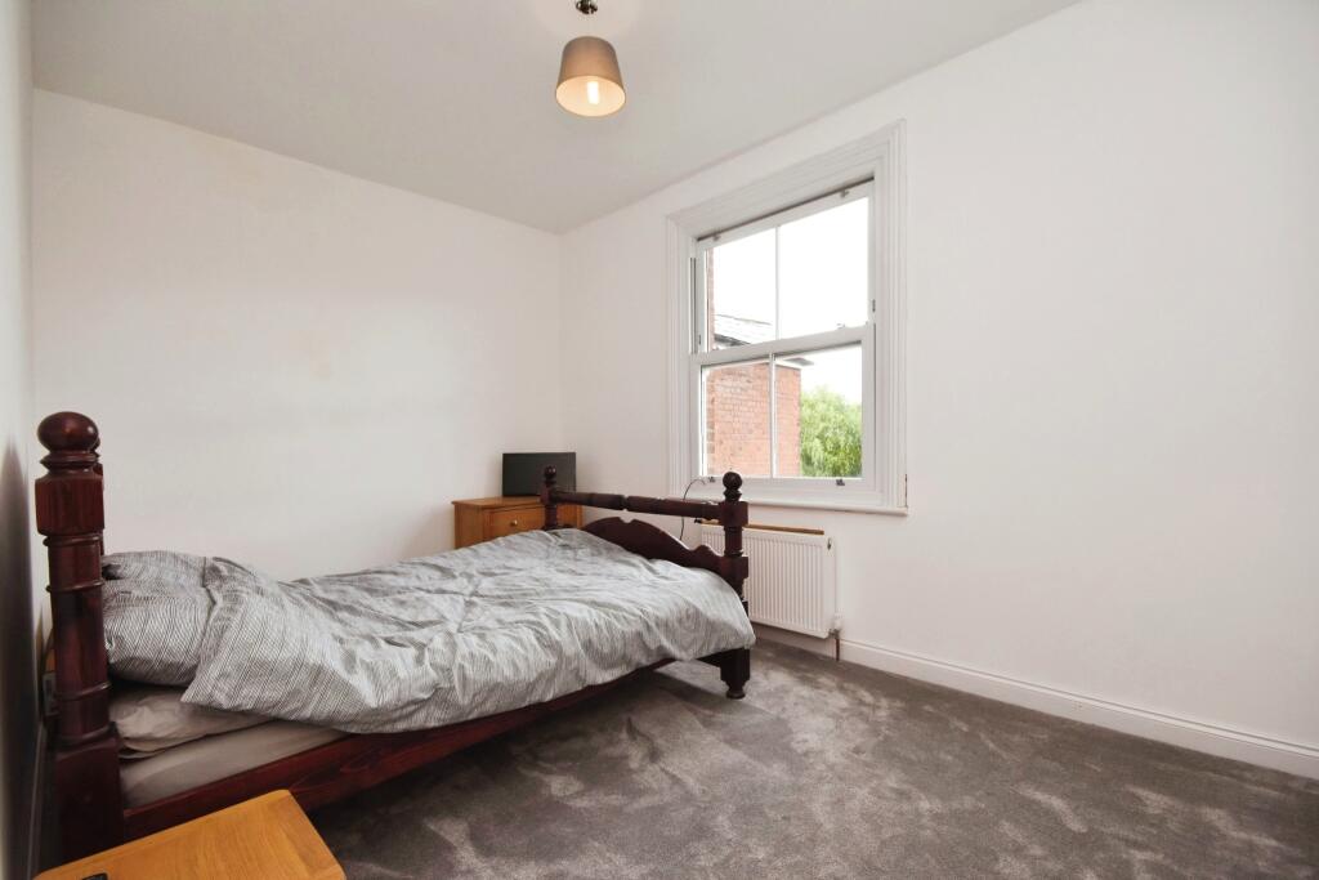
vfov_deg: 77.3
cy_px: 440
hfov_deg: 100.4
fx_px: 550
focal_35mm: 15
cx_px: 660
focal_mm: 10
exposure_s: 1/30
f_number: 8
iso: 640
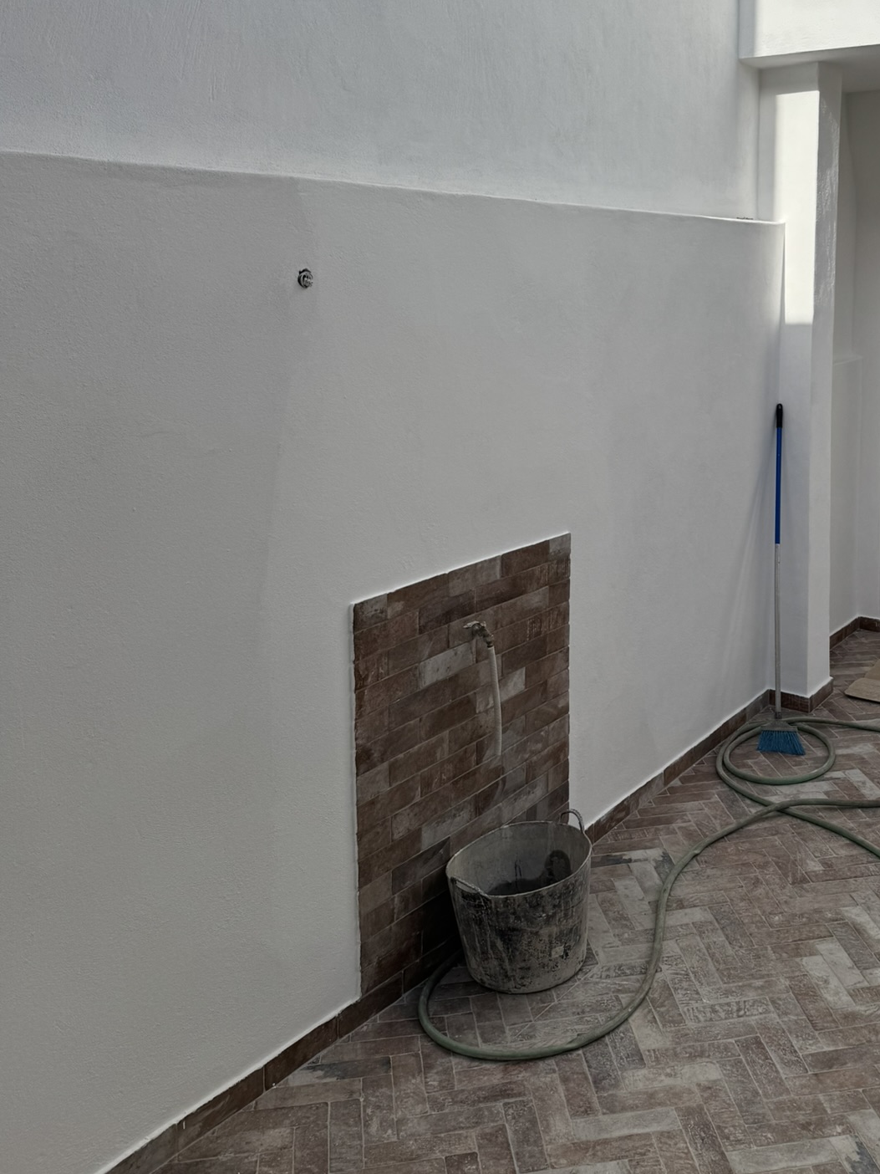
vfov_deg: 51.8
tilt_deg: -6.2
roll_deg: -0.1
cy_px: 413
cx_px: 628
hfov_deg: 39.9
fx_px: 1186
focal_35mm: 35
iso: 80
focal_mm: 6.76
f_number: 1.78
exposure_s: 1/6410
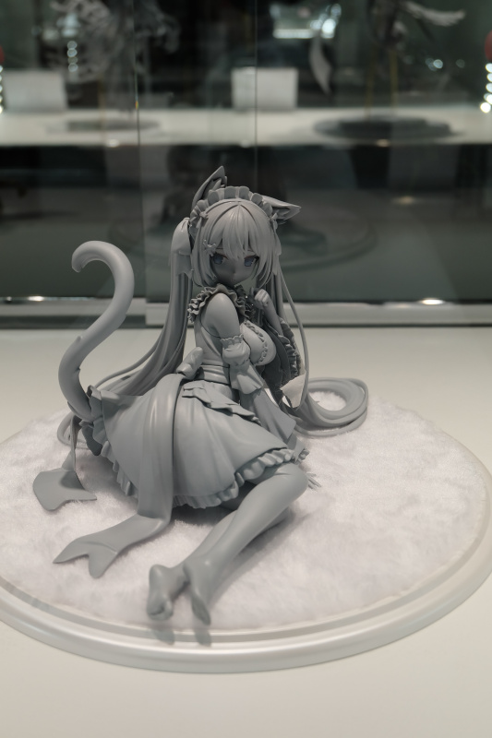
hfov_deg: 28.6
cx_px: 246
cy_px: 369
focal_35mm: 47
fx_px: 964
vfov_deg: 41.9
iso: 400
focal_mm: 31
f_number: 5.6
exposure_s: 1/160
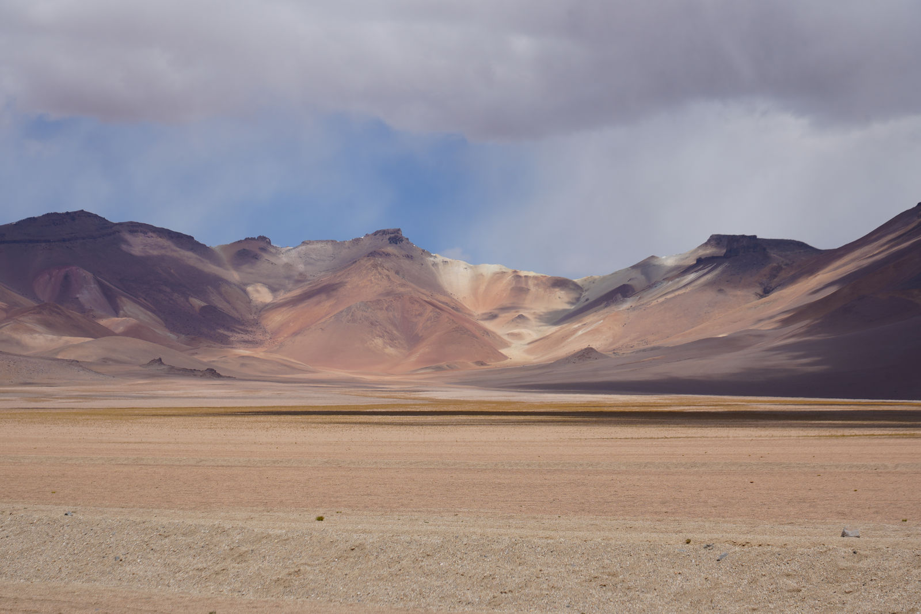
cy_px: 307
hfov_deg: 19.5
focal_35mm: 105
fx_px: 2686
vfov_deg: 13.0
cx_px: 460
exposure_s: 1/400
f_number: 10
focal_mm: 105
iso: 100
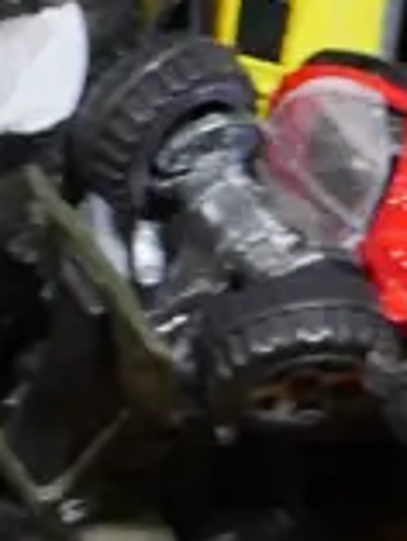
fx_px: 4916
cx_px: 78
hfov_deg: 4.7
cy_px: -131
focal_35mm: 314
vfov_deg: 6.3
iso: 640
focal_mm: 24
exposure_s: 1/60
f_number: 5.2
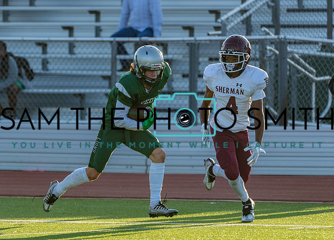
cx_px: 124
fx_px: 5719
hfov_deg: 3.3
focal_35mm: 602
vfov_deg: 2.4
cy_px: 112
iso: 800
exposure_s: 1/1250
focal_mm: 400
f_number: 5.6
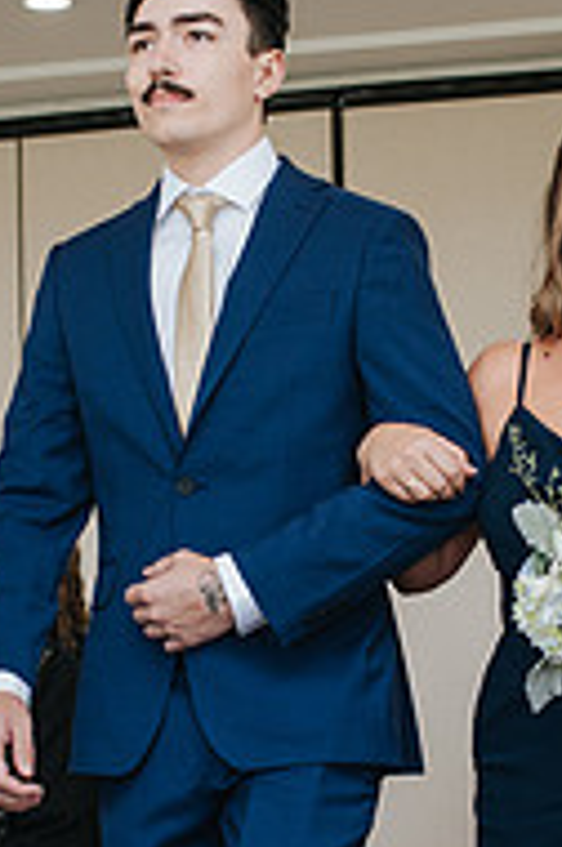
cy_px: 646
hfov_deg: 10.8
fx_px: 2985
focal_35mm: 127
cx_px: 224
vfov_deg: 16.1
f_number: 3.5
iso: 800
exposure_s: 1/200
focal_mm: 35
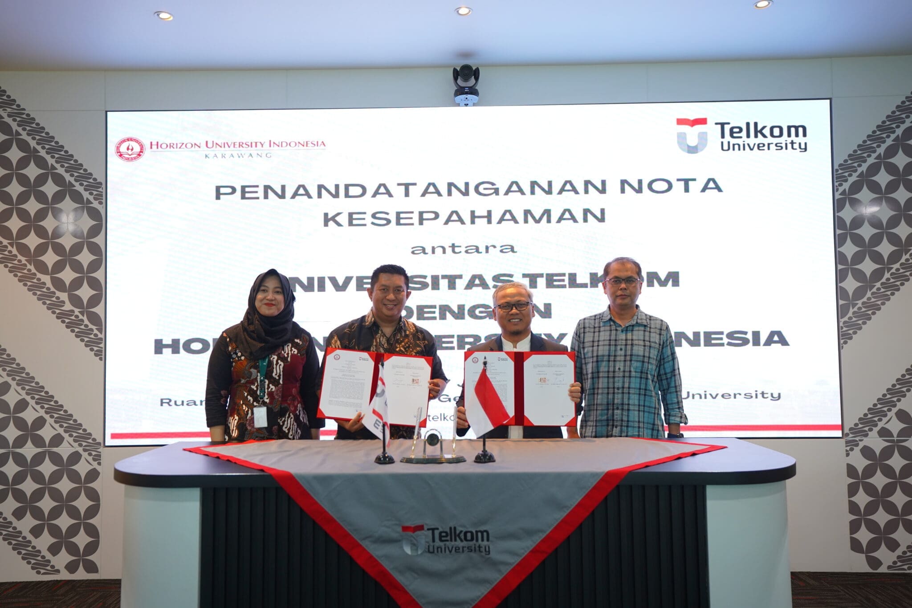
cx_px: 456
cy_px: 304
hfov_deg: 65.5
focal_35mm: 28
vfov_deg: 46.4
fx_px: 709
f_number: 3.2
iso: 1000
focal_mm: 28
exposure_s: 1/100
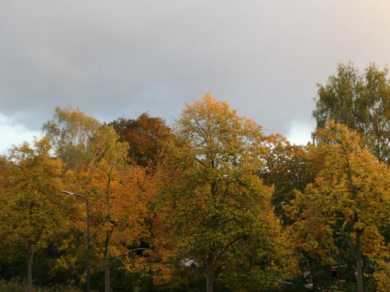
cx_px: 195
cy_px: 146
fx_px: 687
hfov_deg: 31.7
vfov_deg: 24.0
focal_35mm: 61
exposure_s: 1/60
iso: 200
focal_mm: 10.9
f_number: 4.3
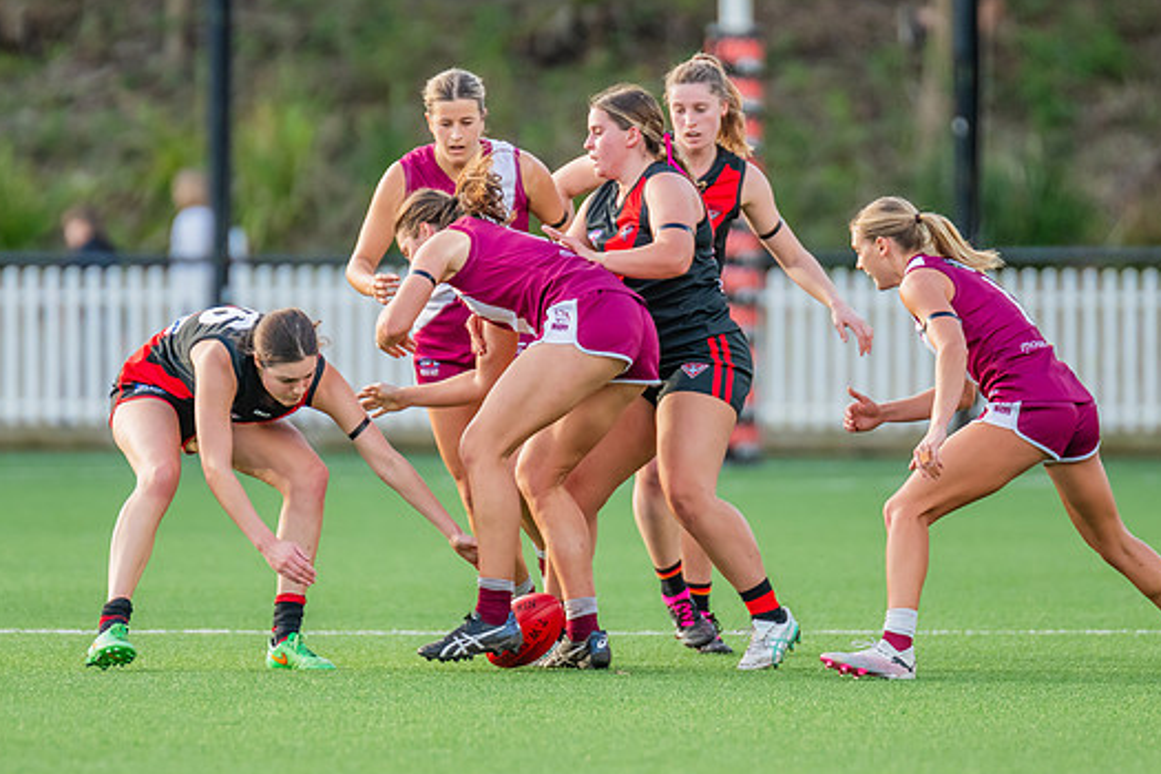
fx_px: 19606
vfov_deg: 2.3
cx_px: 530
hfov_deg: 3.4
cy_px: 359
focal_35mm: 608
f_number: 4
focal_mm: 380
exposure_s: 1/1000
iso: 1250
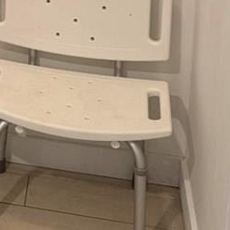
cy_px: -167
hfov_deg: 15.1
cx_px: -143
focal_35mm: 104
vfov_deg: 14.9
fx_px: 782
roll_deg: +0.5
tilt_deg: -10.0
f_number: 1.78
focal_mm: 6.76
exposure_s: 1/60
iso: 250
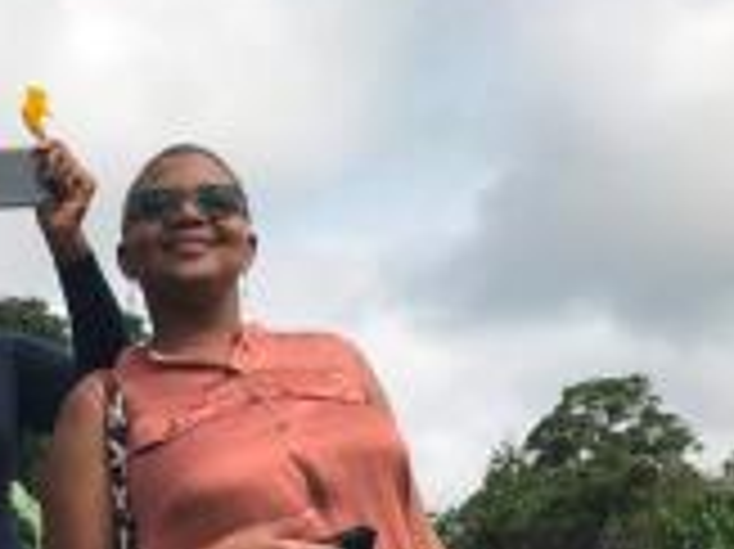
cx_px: -90
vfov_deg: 18.3
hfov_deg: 23.6
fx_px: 1632
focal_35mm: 77
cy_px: 621
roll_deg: +2.1
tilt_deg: +1.5
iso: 20
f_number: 1.8
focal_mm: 3.99
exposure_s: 1/2519
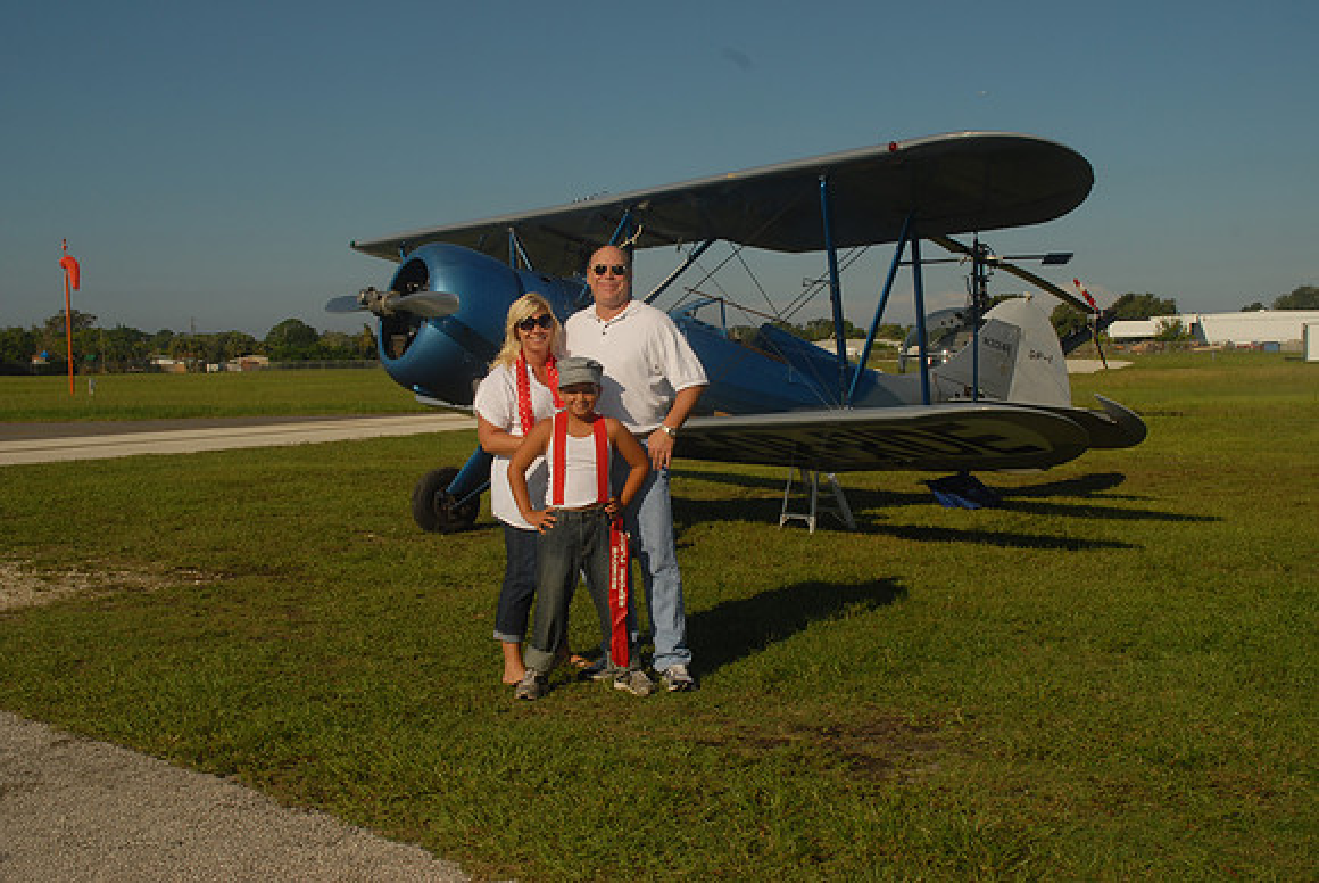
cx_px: 660
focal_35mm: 39
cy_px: 442
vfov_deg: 34.3
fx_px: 1430
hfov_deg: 49.5
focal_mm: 26
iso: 100
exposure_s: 1/250
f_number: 11
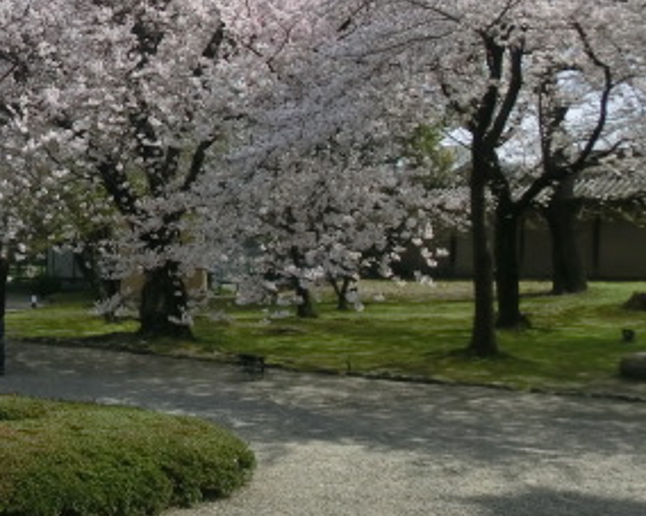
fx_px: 1261
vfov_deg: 22.4
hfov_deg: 26.9
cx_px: -27
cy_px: 30
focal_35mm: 66
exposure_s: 1/1000
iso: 80
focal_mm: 5.25
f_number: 3.5
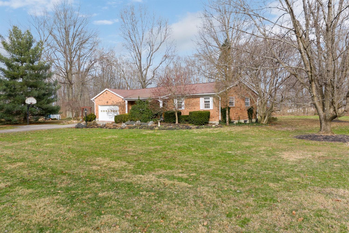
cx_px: 174
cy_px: 116
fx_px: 271
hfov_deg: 65.5
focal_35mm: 28
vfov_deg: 46.4
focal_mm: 10.26
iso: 100
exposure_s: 1/160
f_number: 4
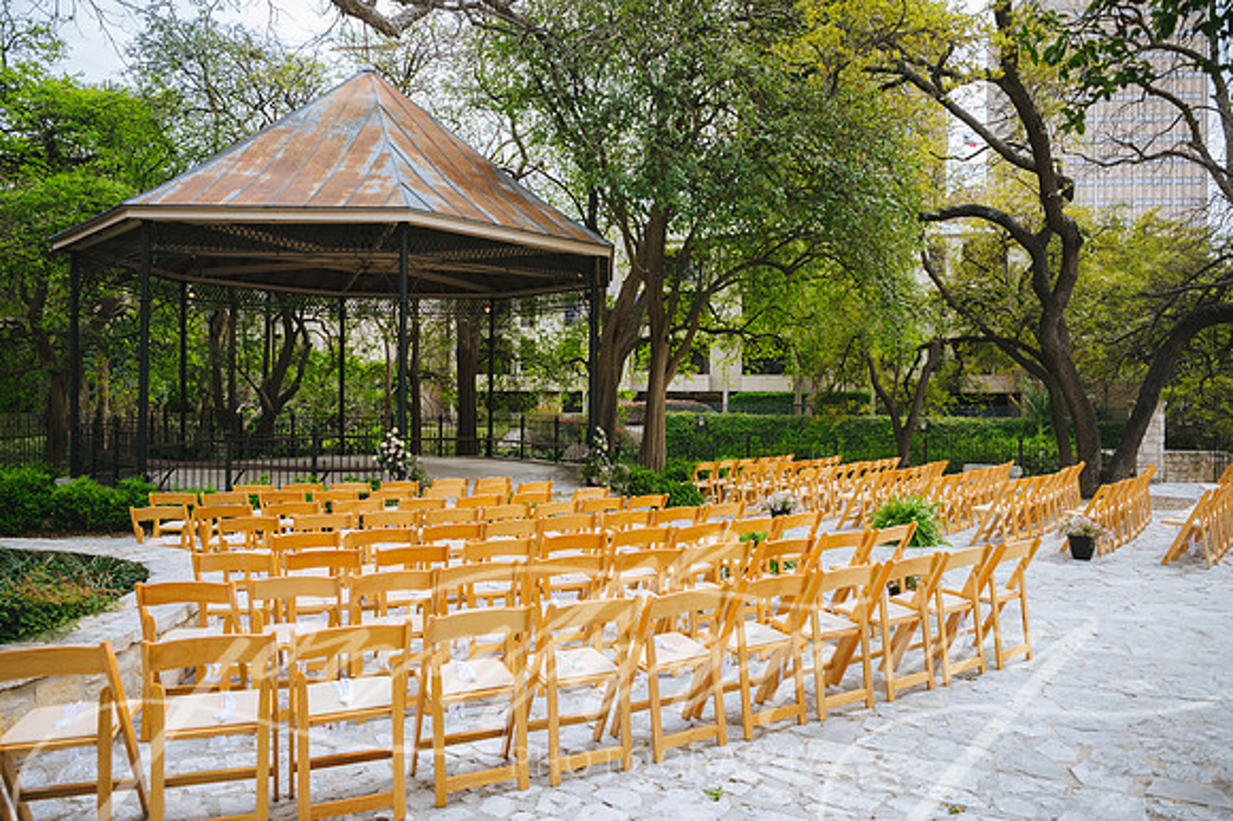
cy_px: 410
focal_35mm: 24
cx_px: 616
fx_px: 821
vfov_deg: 53.1
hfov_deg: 73.8
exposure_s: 1/1600
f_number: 2.8
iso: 200
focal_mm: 24
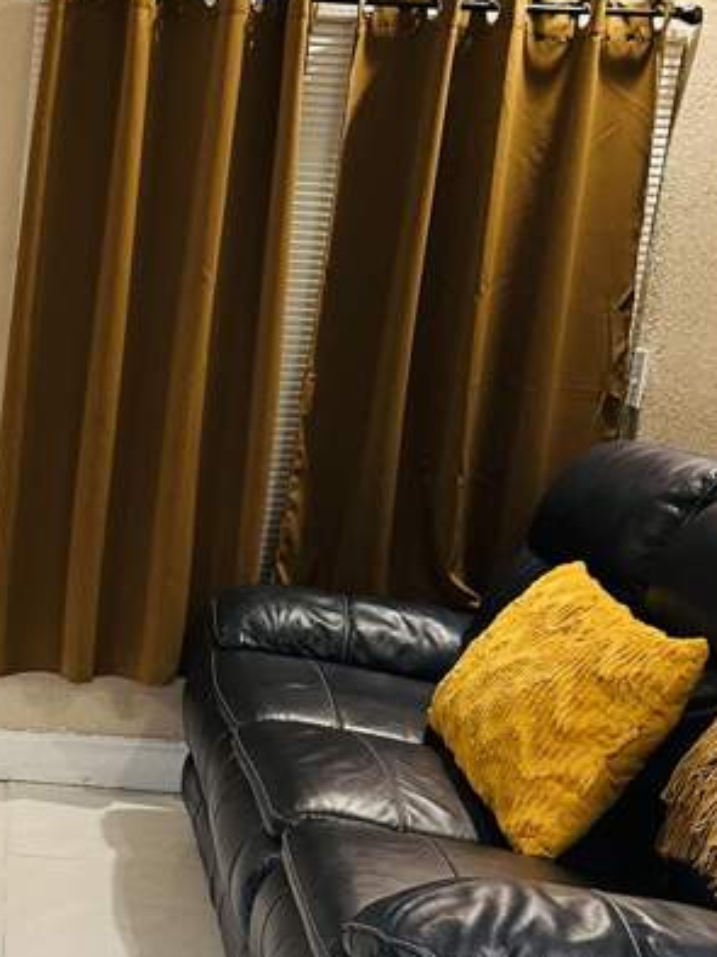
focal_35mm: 65
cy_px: 753
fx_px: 1797
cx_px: -109
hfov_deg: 21.2
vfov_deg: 29.2
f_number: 1.78
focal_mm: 6.86
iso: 320
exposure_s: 1/60
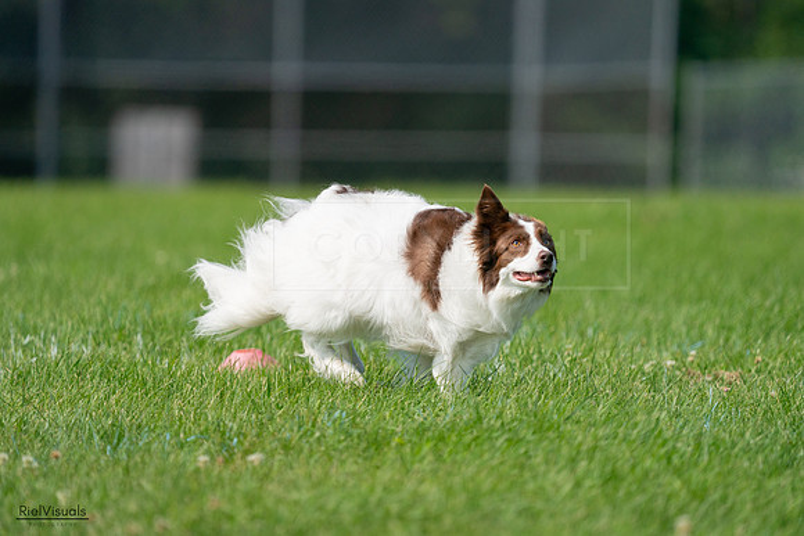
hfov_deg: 4.3
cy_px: 268
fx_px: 10744
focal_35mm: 481
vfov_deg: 2.9
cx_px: 402
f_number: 6.3
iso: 500
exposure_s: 1/4000
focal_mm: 481
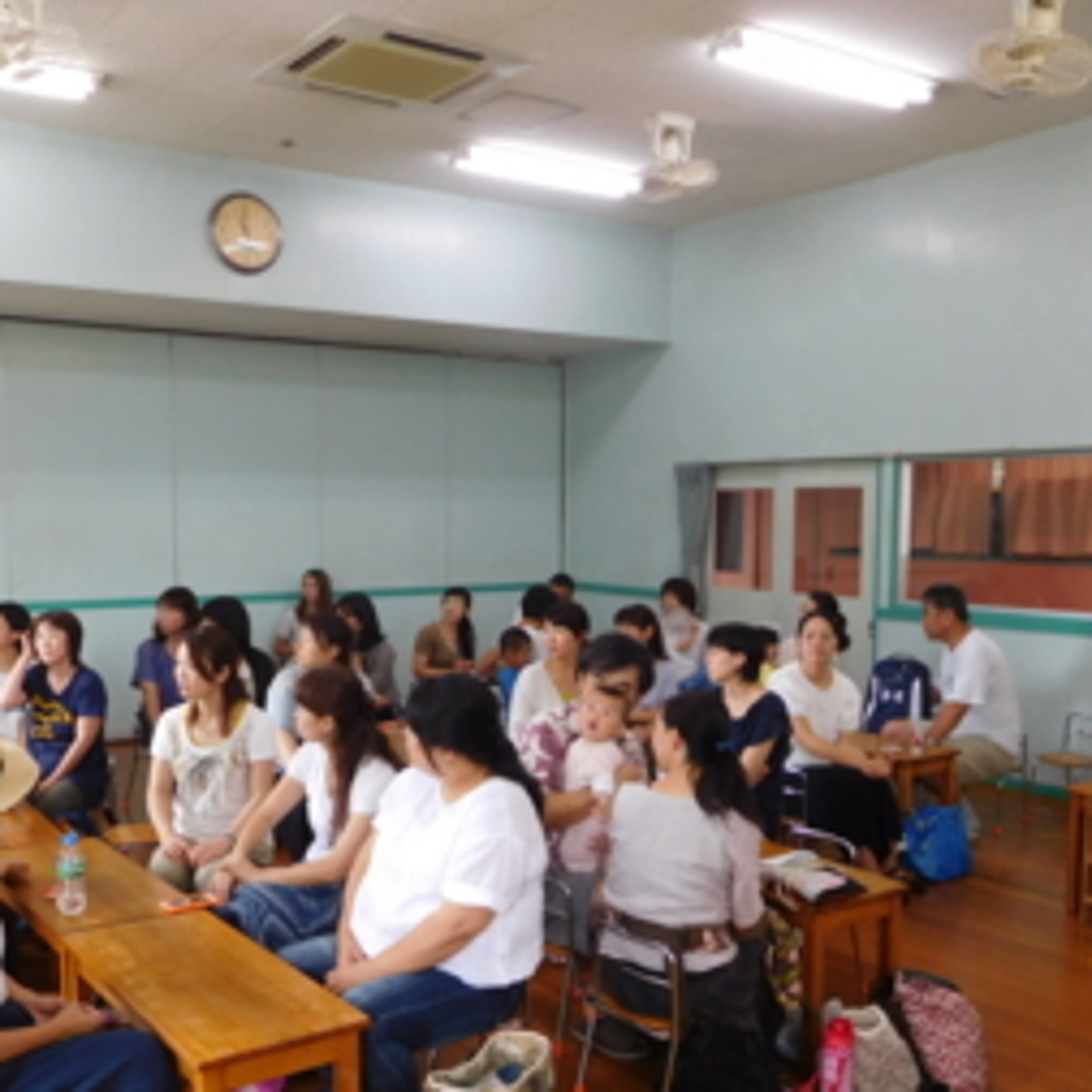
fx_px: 1249
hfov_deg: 47.2
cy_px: 643
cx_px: 509
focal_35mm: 35
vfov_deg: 47.0
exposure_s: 1/2000
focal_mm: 4.5
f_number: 3.4
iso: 125
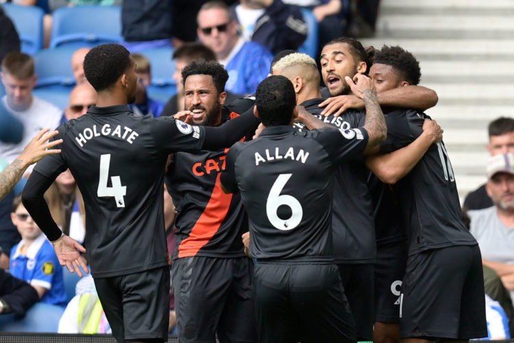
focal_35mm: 400
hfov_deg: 5.2
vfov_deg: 3.4
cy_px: 172
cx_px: 257
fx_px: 5711
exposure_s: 1/2000
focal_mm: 400
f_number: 2.8
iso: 250
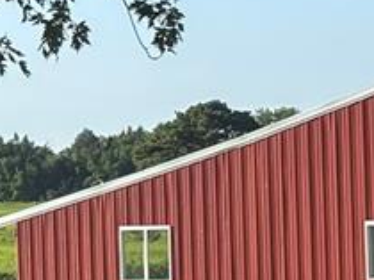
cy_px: 202
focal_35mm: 254
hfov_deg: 7.6
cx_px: -239
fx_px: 2741
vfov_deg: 5.8
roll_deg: +1.9
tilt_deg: +2.5
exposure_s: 1/1592
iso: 32
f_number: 1.6
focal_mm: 5.96
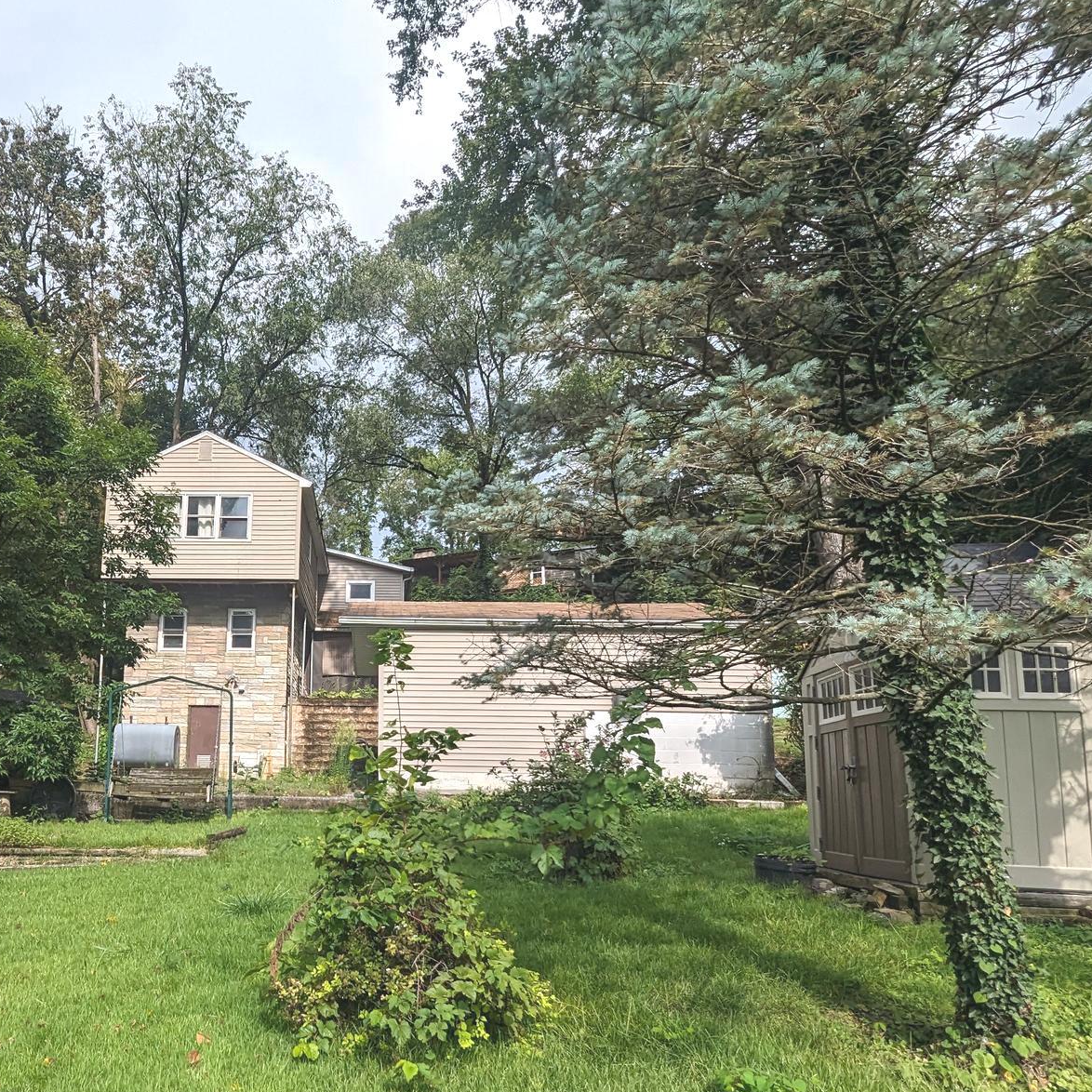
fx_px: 714
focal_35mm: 20
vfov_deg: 73.6
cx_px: 325
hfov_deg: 71.5
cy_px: 682
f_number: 2.2
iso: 50
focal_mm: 1.95
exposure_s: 1/1938
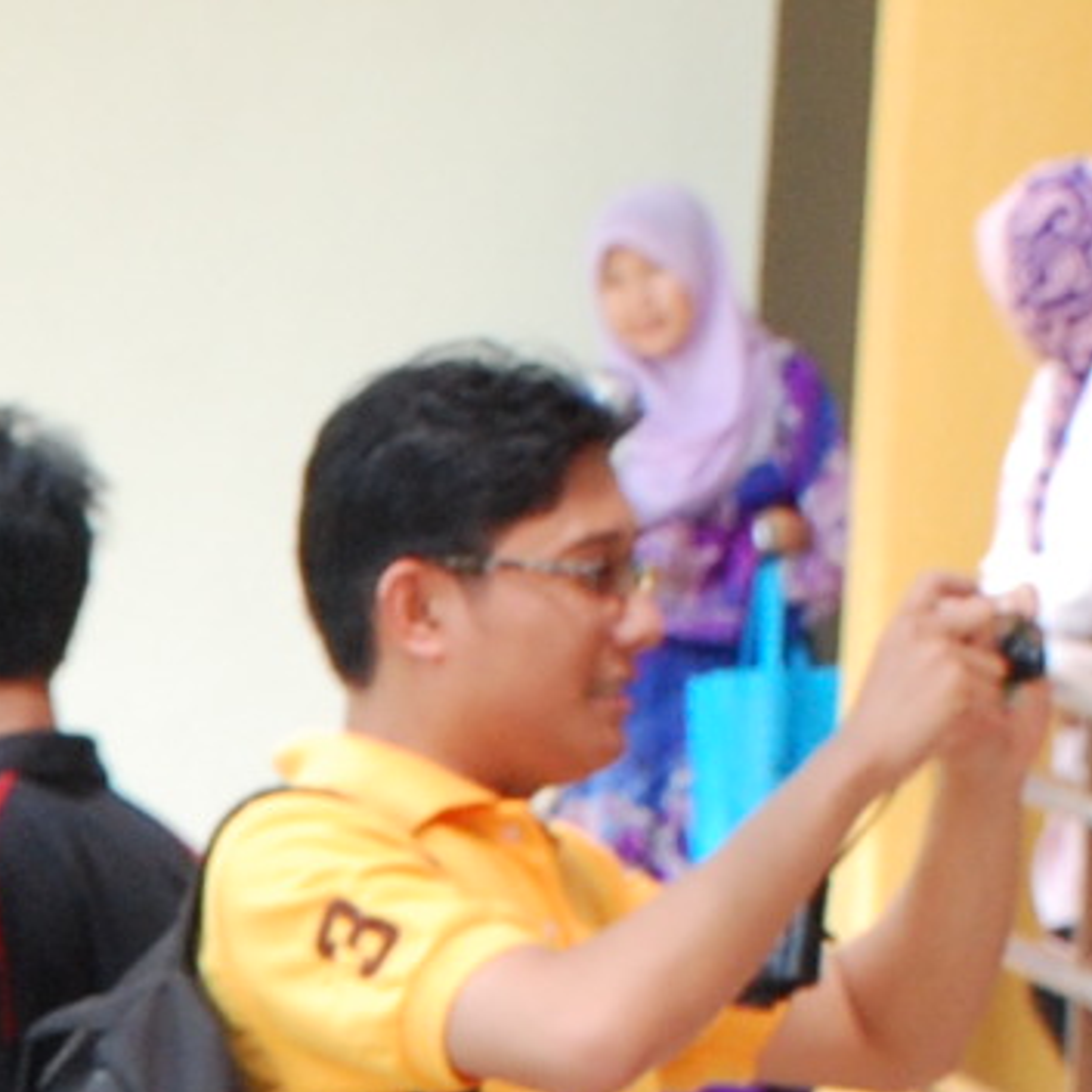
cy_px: 2756
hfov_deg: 3.4
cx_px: -2326
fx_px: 17952
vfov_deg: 3.4
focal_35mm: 503
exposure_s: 1/125
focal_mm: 48
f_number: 8
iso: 400
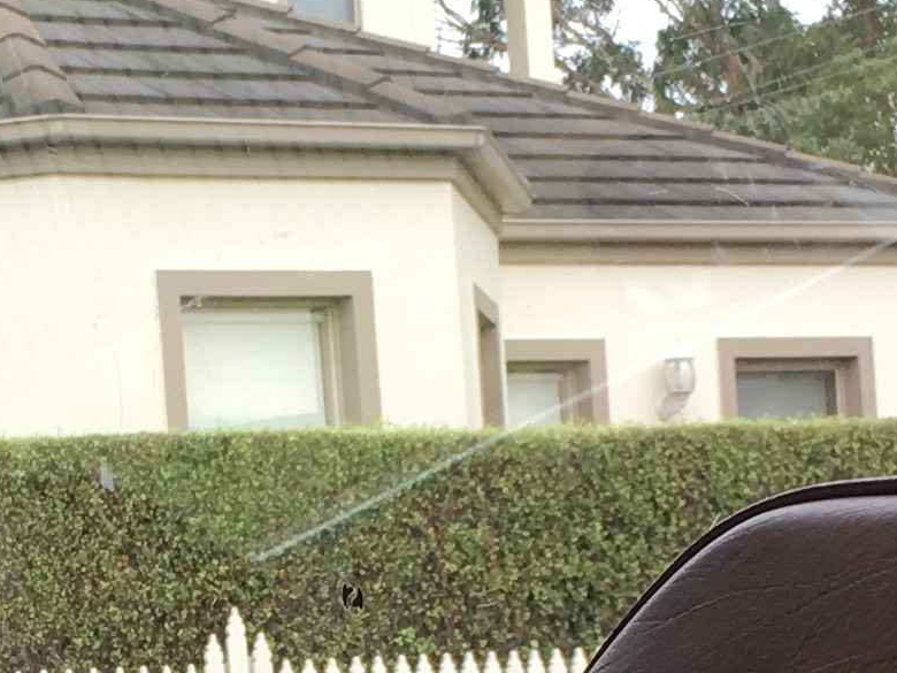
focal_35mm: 150
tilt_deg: -1.3
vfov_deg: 9.7
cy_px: 875
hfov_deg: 13.0
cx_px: 30
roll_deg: +3.9
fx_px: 3887
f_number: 2.2
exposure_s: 1/169
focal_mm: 4.15
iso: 25
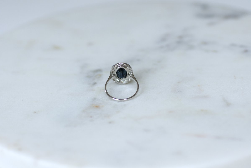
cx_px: 126
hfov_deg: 19.5
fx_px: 732
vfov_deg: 13.0
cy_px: 84
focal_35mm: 105
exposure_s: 1/125
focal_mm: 70
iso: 200
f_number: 3.2
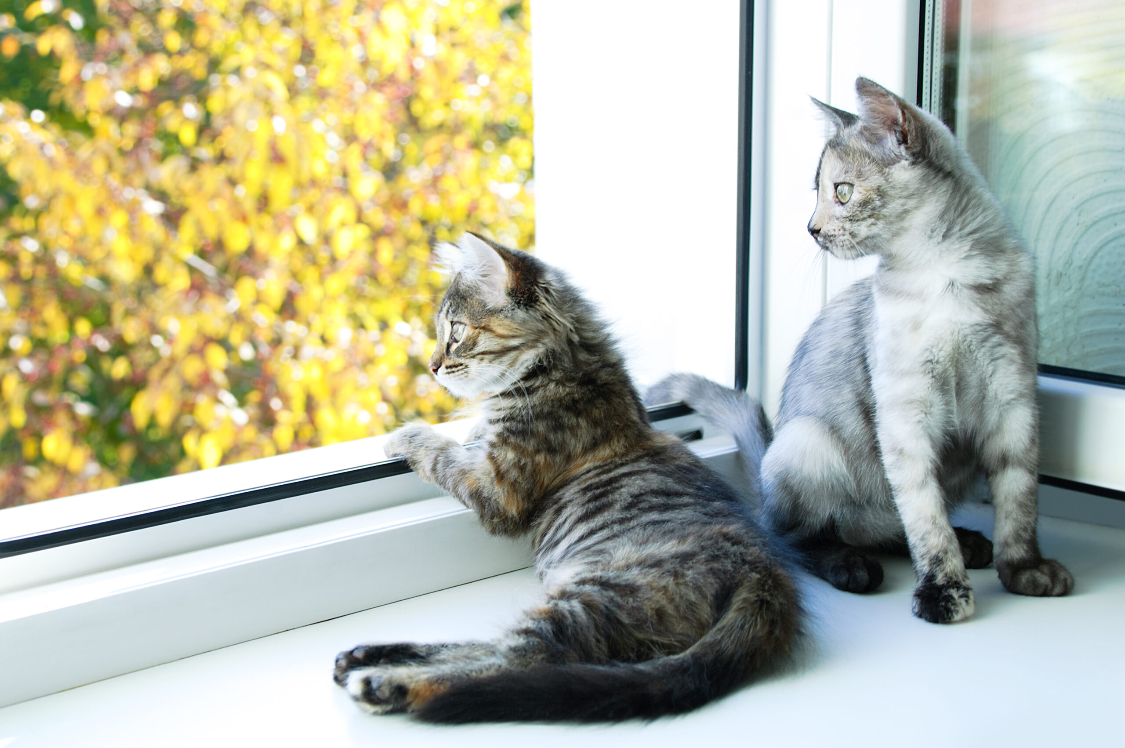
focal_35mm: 66
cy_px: 374
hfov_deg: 30.5
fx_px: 2061
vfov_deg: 20.6
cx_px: 562
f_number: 5.6
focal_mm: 44
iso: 200
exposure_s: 1/125
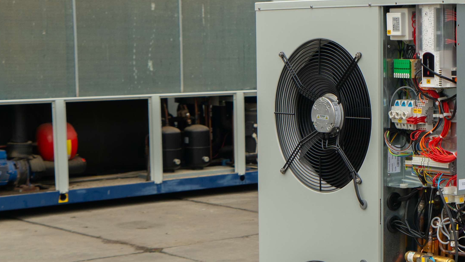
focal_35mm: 91
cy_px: 223
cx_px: 422
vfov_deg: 13.2
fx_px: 1122
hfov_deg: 22.8
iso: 250
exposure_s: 1/125
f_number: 6.3
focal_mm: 45
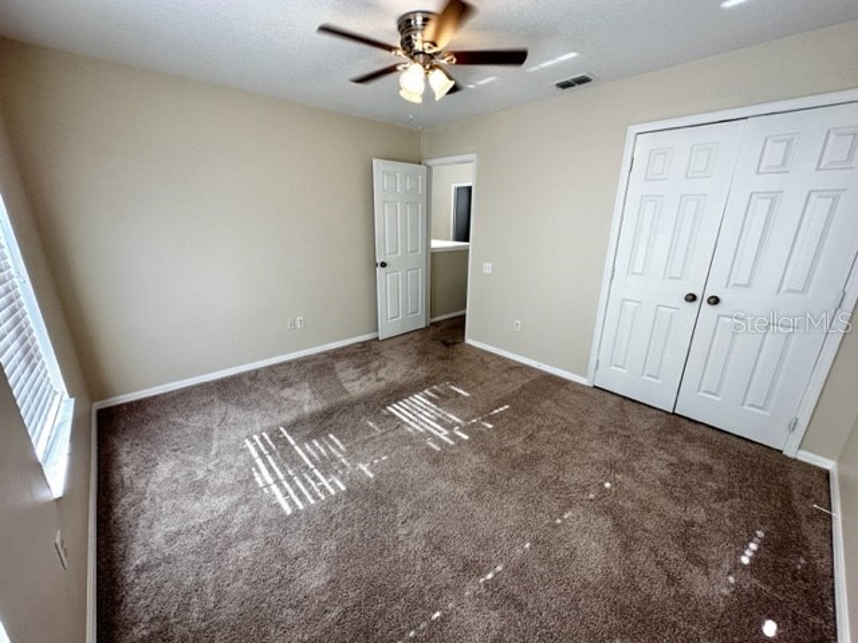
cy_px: 322
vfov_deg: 85.7
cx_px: 429
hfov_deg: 102.1
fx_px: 347
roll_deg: -1.4
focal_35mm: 14
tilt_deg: -17.5
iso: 125
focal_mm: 2.22
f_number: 2.2
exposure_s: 1/120
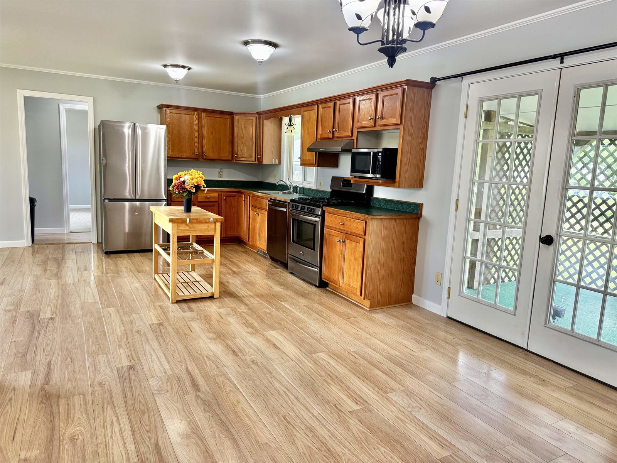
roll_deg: -1.9
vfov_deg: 56.8
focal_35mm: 24
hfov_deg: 71.6
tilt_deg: -8.5
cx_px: 308
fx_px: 428
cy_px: 232
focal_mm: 6.76
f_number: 1.78
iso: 200
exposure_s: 1/120
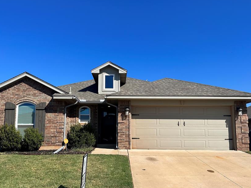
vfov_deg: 46.6
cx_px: 119
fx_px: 217
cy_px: 108
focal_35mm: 30
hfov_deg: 59.9
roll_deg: -0.6
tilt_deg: +7.1
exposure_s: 1/6211
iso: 80
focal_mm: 6.86
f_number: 1.78
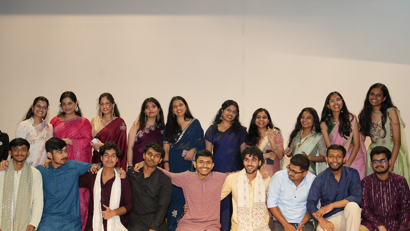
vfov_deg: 27.0
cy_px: 148
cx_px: 202
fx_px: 478
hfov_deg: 46.4
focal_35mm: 44
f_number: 5.6
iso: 4000
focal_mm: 35
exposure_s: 1/200
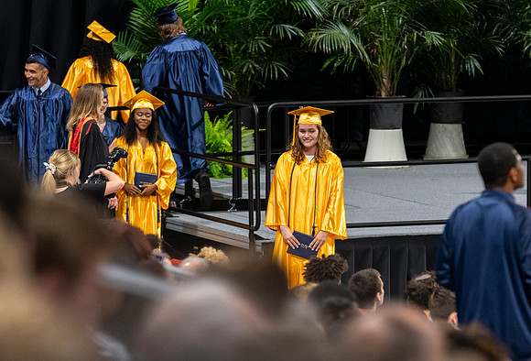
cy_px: 217
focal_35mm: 283
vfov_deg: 4.9
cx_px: 310
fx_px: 4199
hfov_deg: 7.2
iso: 2000
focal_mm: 190
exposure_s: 1/200
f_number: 4
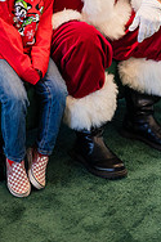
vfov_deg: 16.5
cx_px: 89
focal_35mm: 120
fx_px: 806
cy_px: -36
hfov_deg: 11.4
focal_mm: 50
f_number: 1.2
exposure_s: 1/640
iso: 800
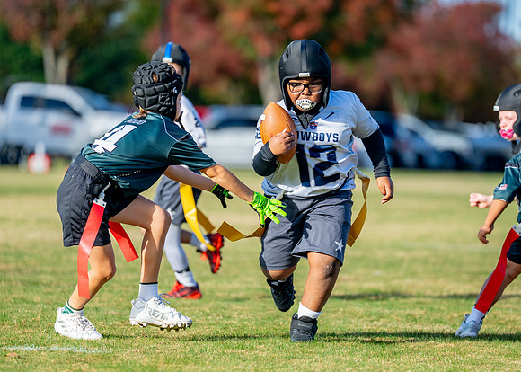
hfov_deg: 7.4
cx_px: 296
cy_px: 182
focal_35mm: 272
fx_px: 4026
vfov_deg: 5.3
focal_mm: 200
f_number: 2.8
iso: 250
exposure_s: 1/3200
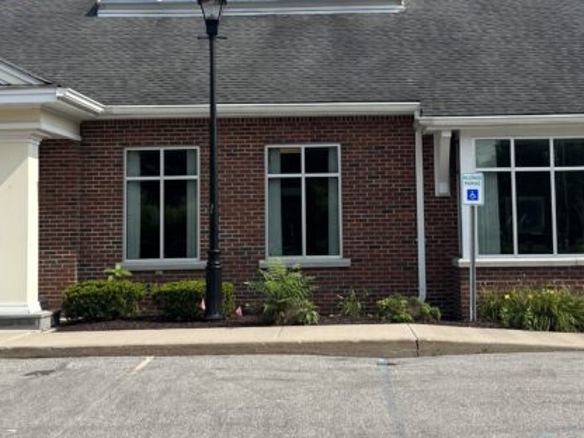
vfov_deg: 22.8
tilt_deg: +6.7
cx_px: 323
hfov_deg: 30.2
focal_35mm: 64
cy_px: 124
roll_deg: +1.8
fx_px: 1080
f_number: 1.6
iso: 50
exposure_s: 1/4310
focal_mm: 5.1
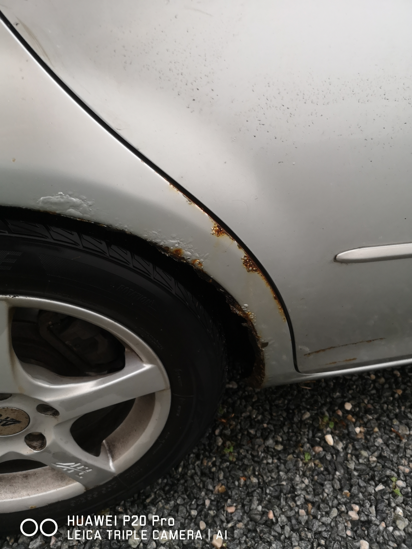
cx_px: 206
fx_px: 428
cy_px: 274
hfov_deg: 51.4
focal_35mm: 27
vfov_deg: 65.3
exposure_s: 1/33.3
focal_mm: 3.95
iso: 320
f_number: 1.8
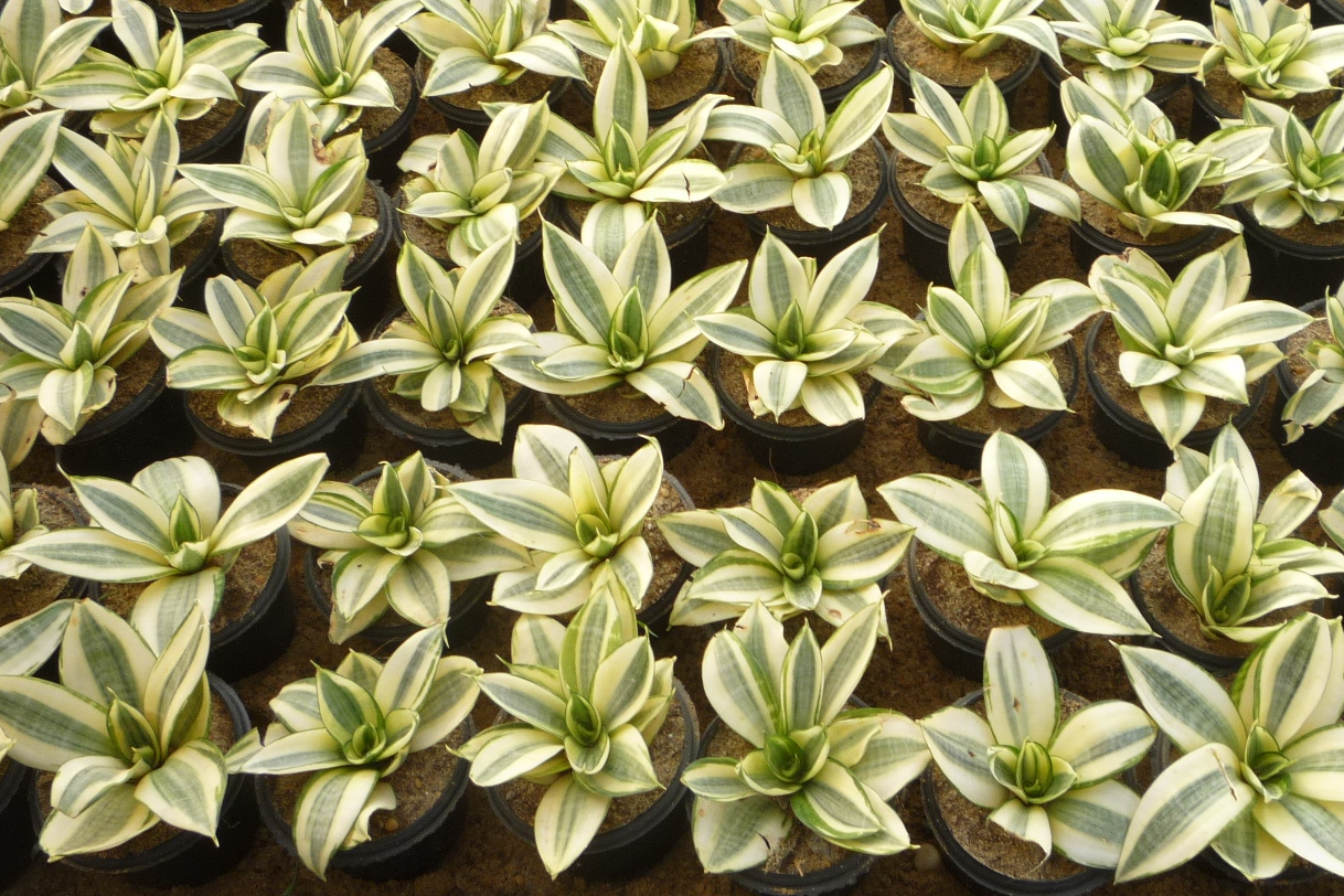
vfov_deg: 32.3
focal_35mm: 41
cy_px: 282
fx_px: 1531
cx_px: 820
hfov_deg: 47.1
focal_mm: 5.2
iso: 100
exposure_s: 1/50
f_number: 3.3
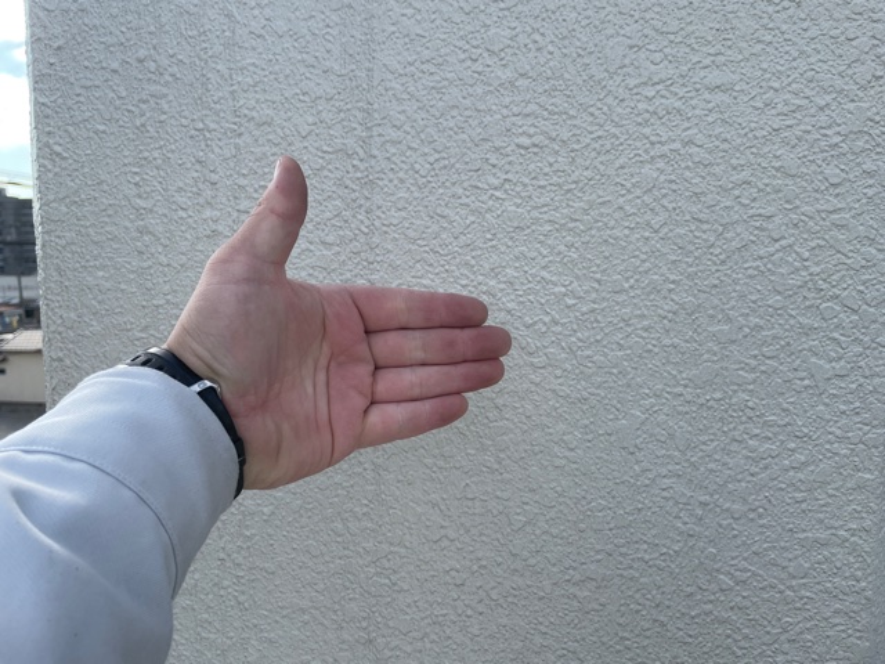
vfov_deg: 53.1
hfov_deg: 67.3
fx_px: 665
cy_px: 332
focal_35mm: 26
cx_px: 442
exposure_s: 1/1490
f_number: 1.6
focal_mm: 4.2
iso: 32
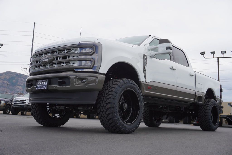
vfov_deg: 34.3
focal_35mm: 39
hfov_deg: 49.5
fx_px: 251
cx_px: 116
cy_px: 78
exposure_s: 1/200
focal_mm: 26
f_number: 8
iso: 100
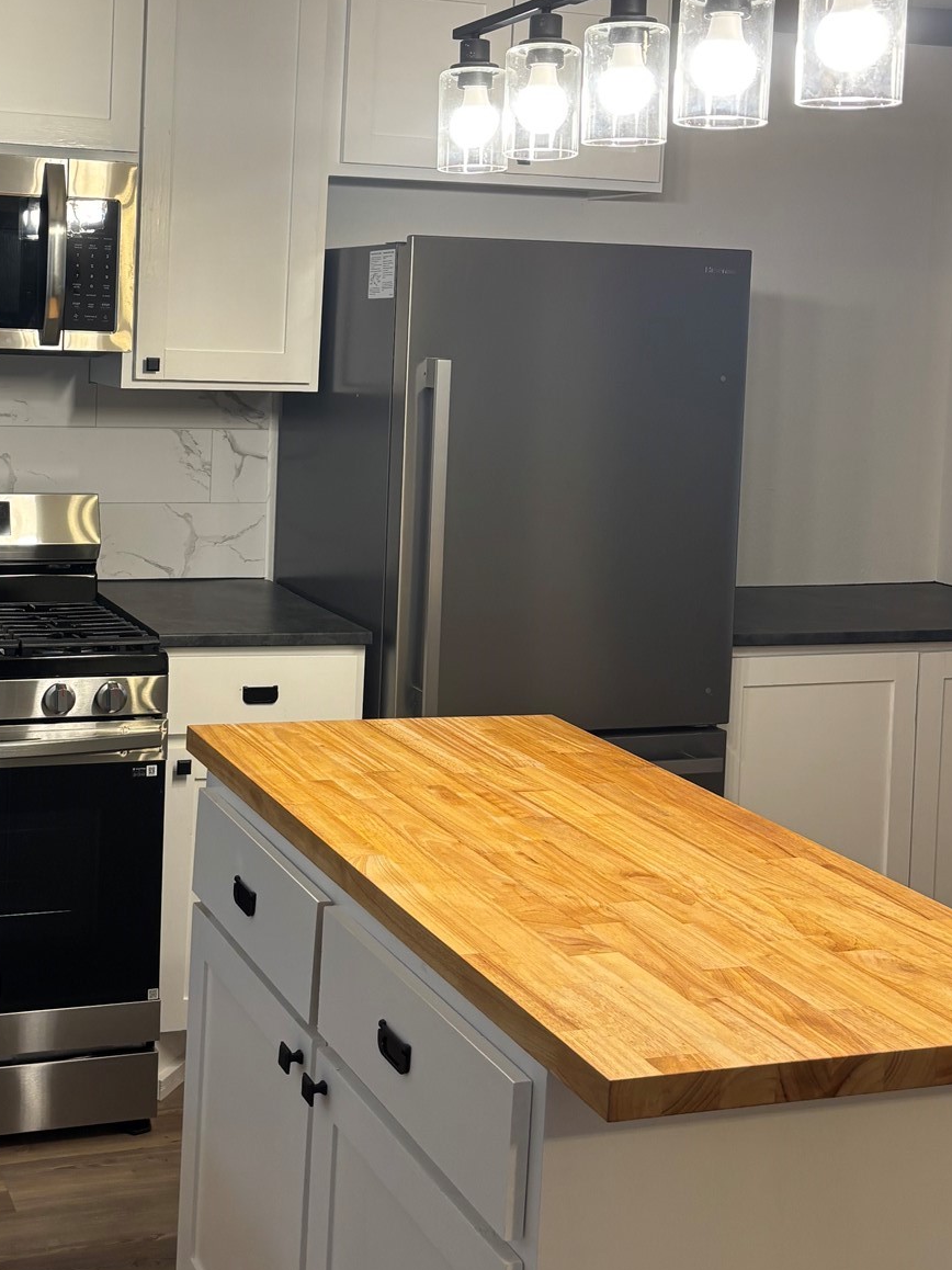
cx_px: 194
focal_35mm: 46
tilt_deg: -3.6
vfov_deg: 40.8
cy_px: 433
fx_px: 1687
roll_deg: -3.1
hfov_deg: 30.7
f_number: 1.6
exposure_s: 1/60
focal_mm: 5.96
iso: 80
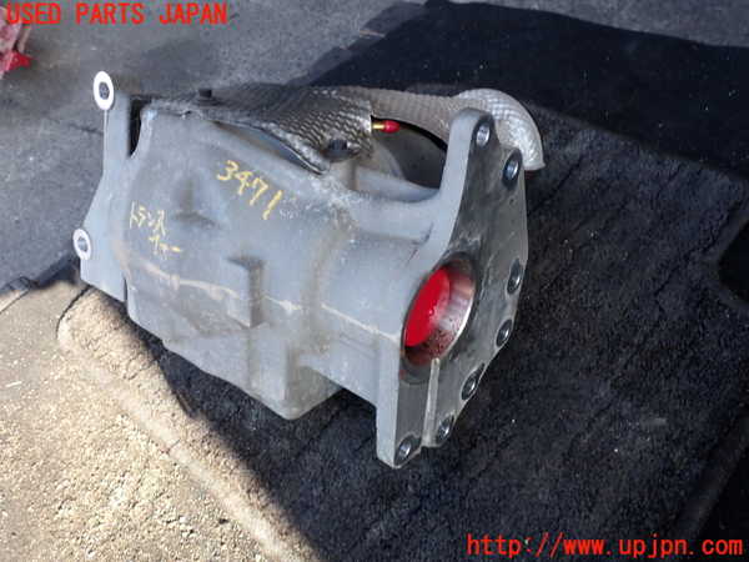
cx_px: 374
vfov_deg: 46.8
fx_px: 649
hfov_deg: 60.0
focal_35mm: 30
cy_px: 281
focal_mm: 5.4
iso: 100
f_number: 3.2
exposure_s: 1/80
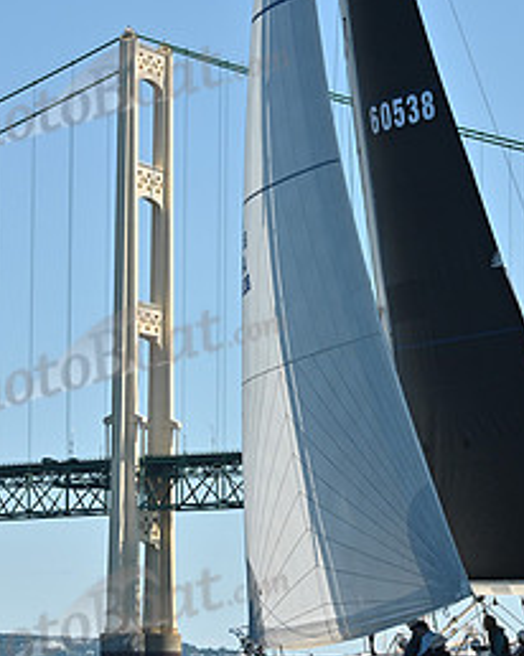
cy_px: 193
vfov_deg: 13.0
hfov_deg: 10.4
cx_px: 421
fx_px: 2872
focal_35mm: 148
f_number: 8
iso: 320
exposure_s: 1/1000
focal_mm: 70
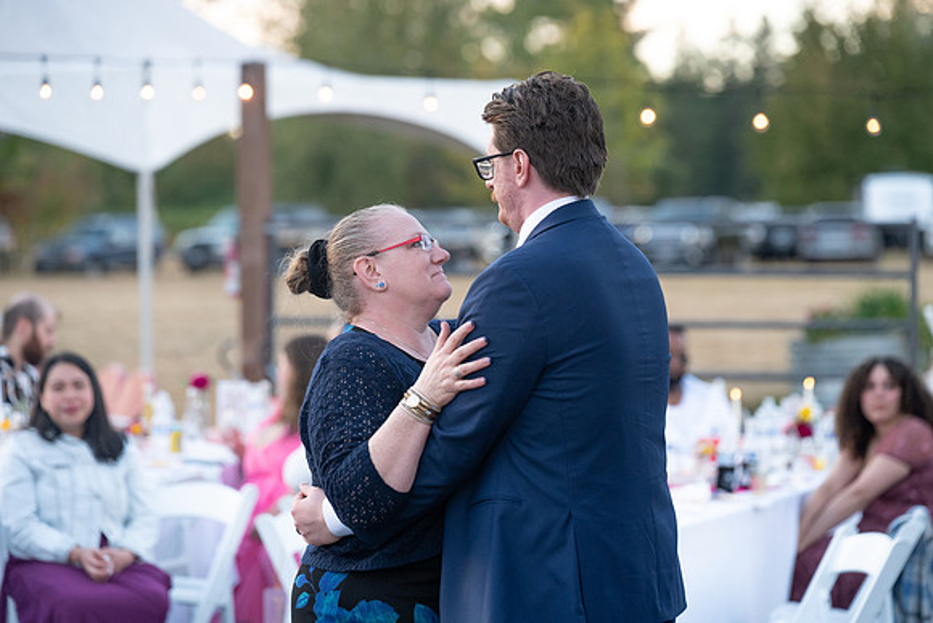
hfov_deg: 13.7
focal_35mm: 150
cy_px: 312
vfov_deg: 9.2
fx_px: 3888
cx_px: 466
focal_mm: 150
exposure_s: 1/500
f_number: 4
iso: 2000
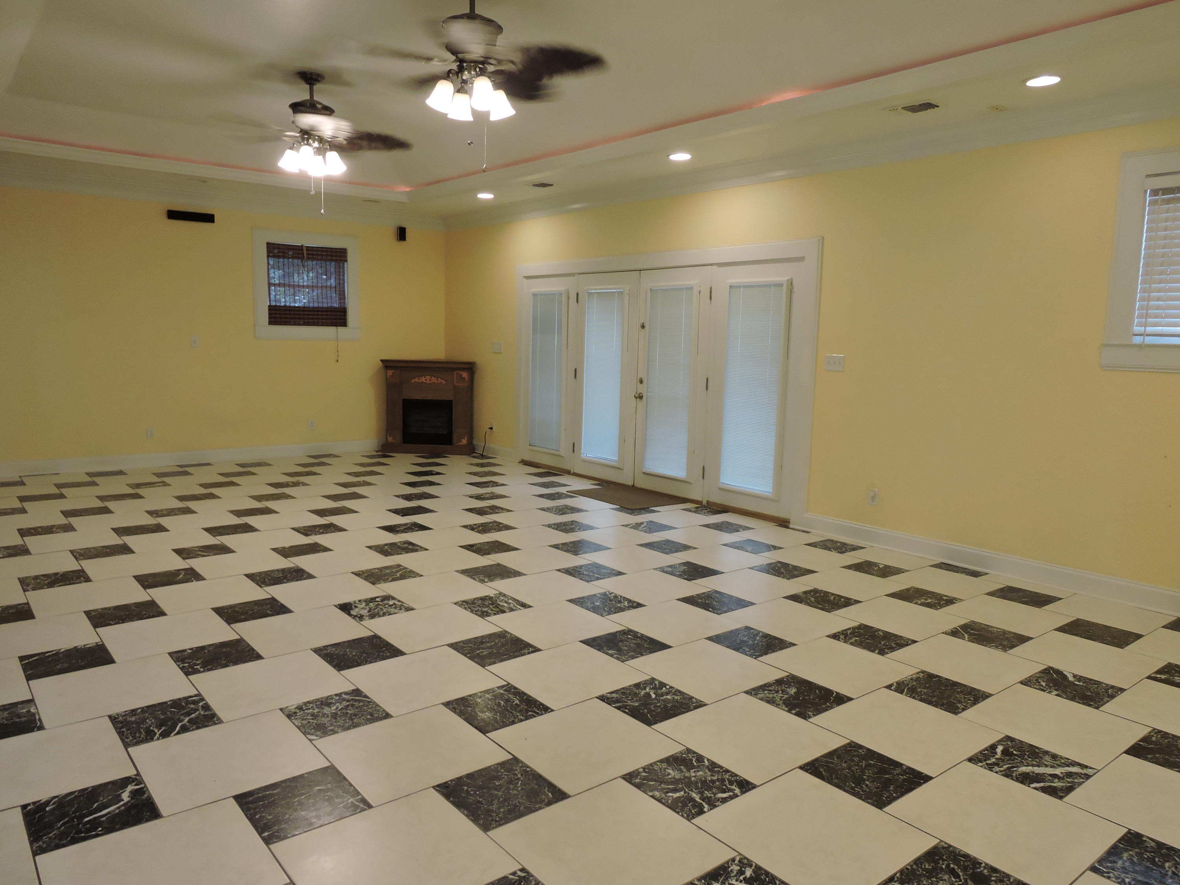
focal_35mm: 24
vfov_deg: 56.8
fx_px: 818
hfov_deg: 71.6
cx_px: 590
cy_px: 442
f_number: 3.3
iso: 250
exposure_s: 1/30
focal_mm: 4.3
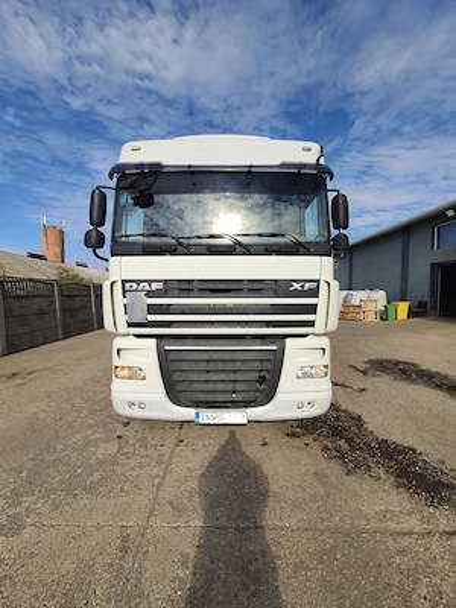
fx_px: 228
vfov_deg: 106.2
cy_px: 304
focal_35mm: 13
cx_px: 228
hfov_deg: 89.9
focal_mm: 1.74
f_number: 2.2
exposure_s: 1/1916
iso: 50
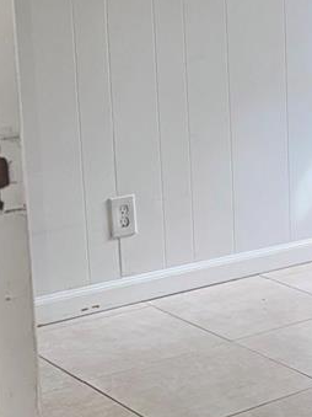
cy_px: 181
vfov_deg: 23.0
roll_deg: -1.7
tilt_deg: -12.0
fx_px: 1022
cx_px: 527
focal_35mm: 85
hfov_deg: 15.4
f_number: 1.78
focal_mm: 6.76
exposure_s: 1/230
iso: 125
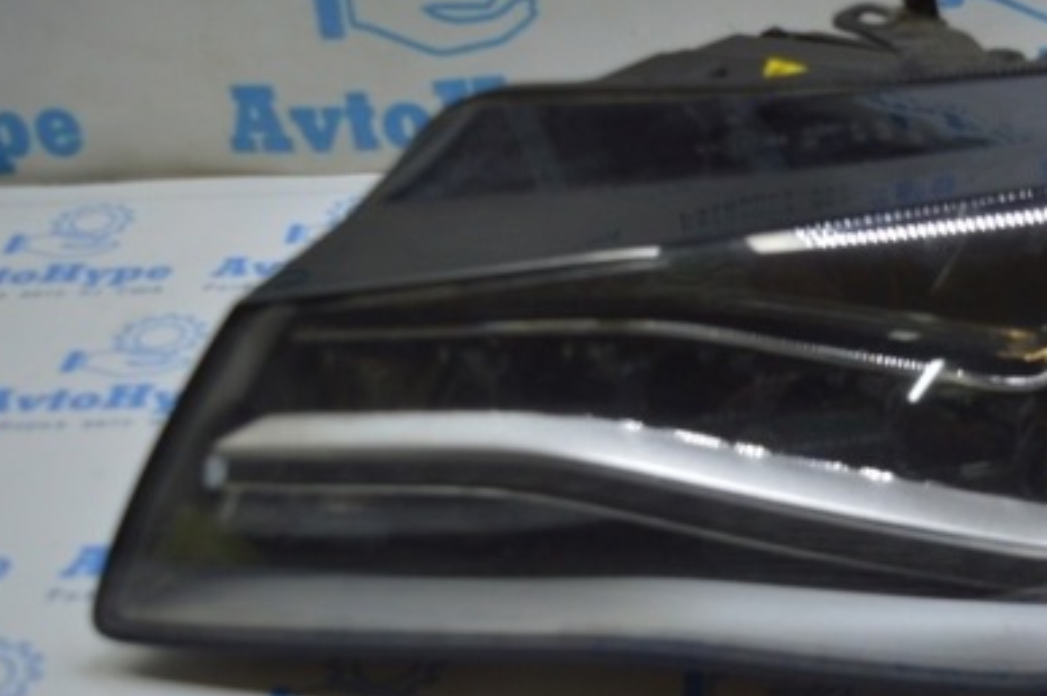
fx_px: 1796
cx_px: 780
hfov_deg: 31.9
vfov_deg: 21.9
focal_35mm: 62
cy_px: 376
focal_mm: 25
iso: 400
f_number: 4
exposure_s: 1/125
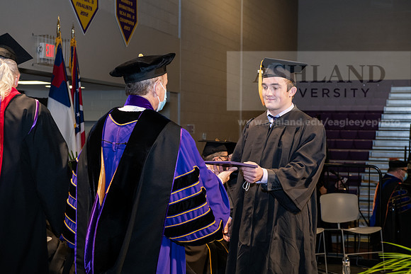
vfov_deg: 19.5
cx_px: 206
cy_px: 137
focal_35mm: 70
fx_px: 799
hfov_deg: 28.8
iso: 1600
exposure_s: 1/200
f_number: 6.3
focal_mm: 70
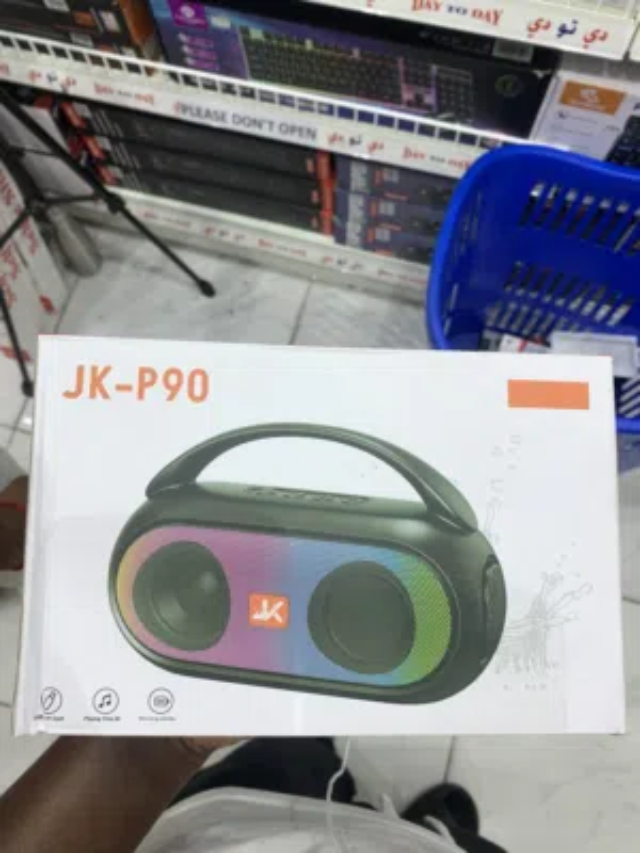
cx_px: 320
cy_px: 426
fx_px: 641
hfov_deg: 53.1
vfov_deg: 67.3
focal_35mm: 26
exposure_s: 1/100
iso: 25
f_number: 1.8
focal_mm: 4.25
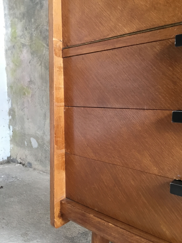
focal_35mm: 31
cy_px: 122
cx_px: 91
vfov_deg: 58.4
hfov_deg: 45.4
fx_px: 217
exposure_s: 1/33
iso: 125
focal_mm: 3.3
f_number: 2.4
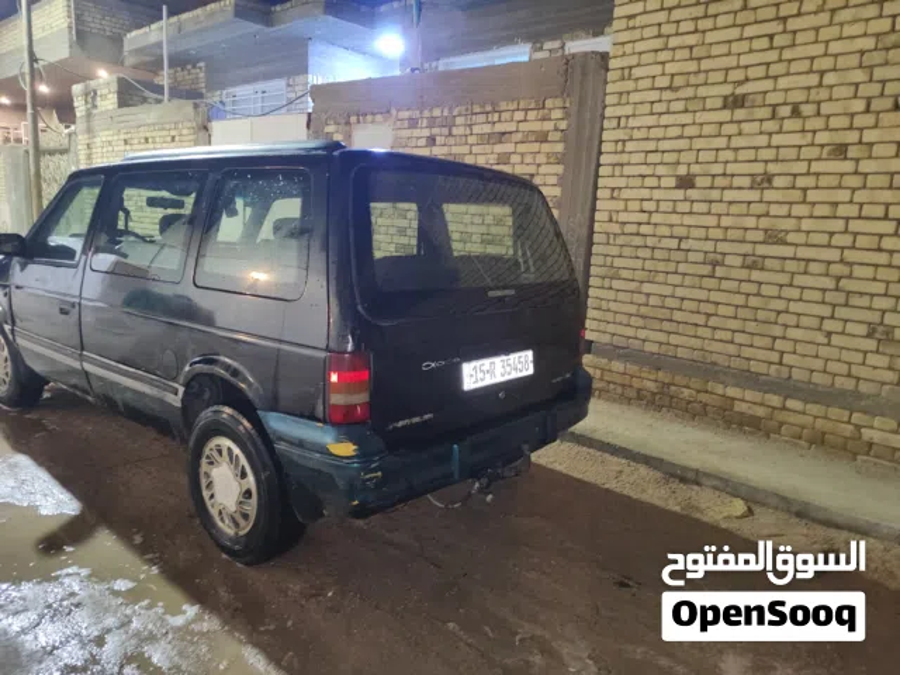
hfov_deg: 71.6
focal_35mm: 24
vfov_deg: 56.8
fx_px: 624
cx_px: 450
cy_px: 338
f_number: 1.89
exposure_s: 1/17
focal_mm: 5.89
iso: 2443
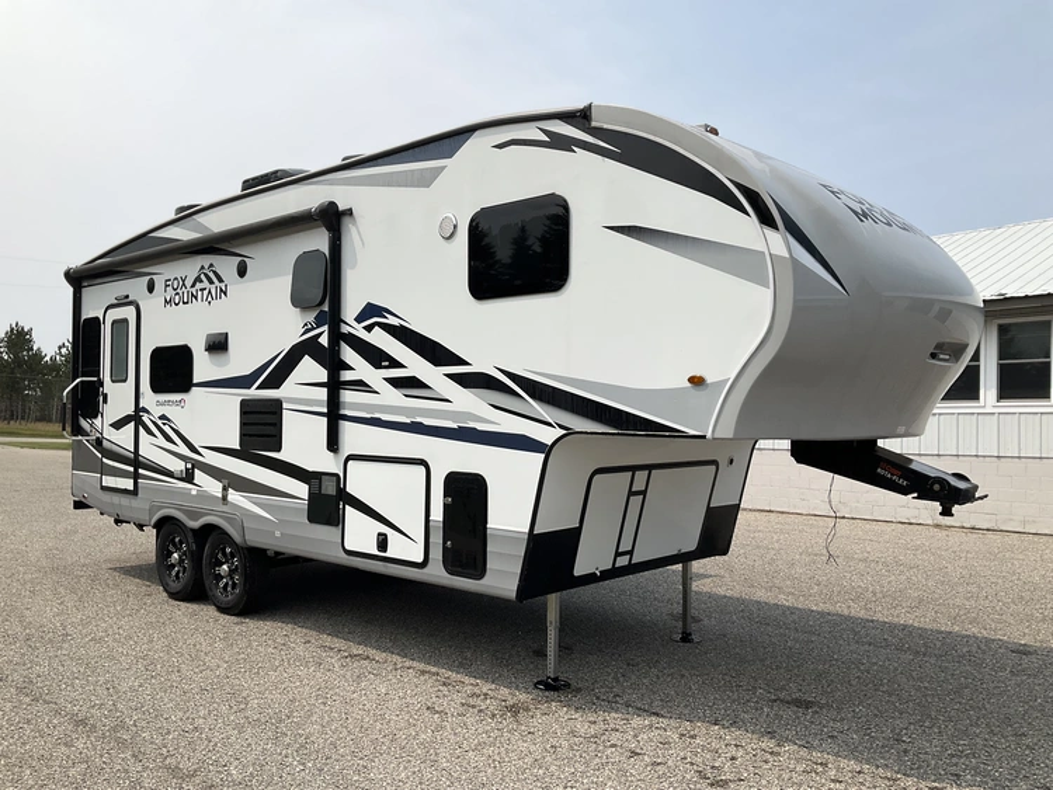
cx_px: 526
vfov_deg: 48.3
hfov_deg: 61.6
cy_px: 395
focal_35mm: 29
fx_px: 882
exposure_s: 1/3125
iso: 25
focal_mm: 3
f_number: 1.8
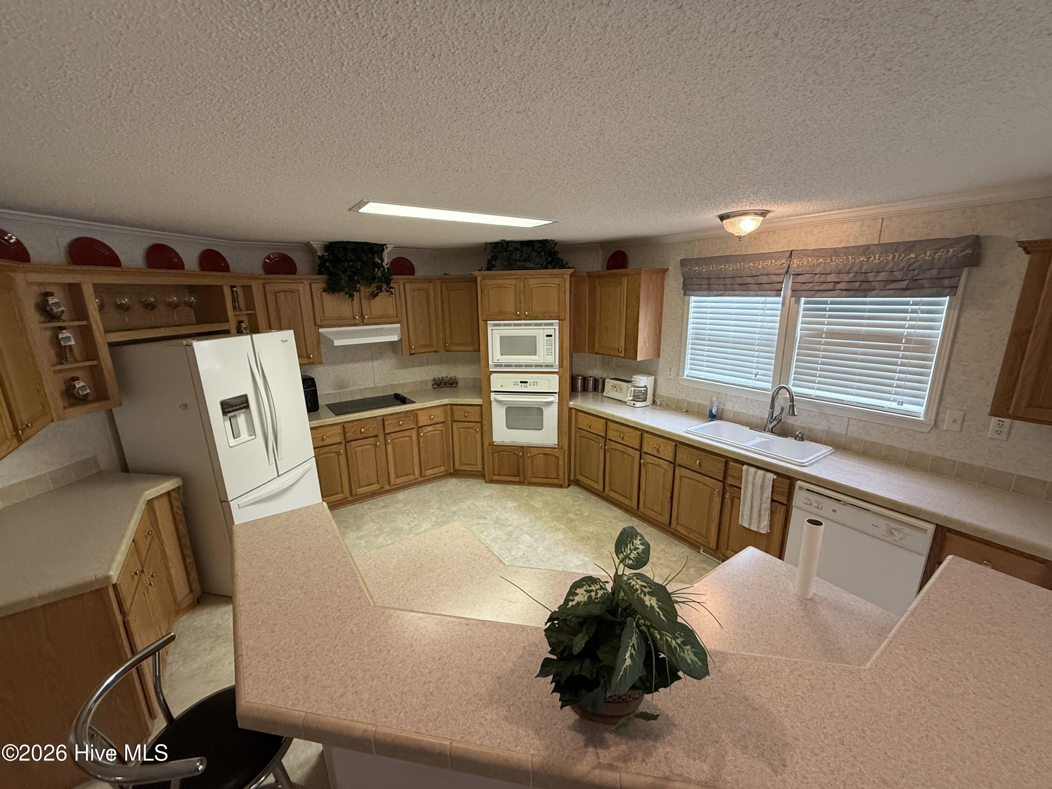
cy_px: 394
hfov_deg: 102.1
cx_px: 526
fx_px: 425
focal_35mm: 14
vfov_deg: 85.7
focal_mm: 2.22
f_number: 2.2
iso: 320
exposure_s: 1/120
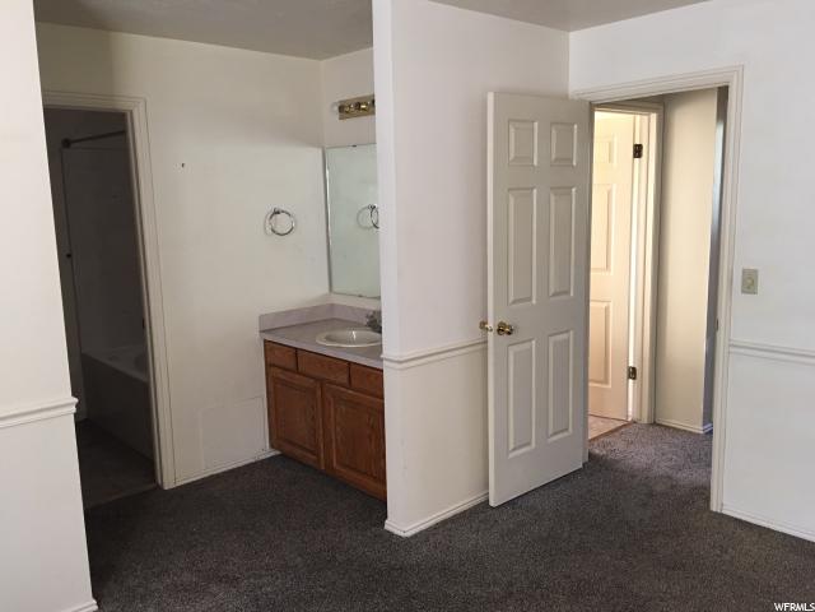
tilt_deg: -9.5
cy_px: 306
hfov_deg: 61.7
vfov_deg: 48.2
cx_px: 408
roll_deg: +0.9
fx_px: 683
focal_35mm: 29
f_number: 2.2
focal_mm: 4.15
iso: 64
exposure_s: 1/15
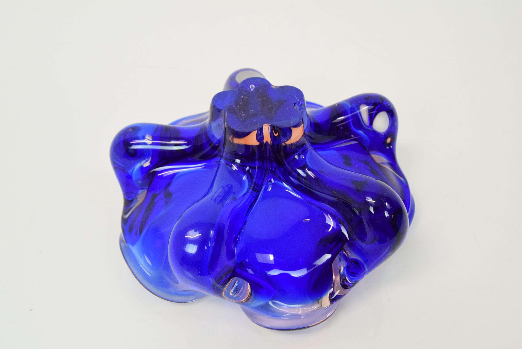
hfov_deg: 53.1
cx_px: 261
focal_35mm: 36
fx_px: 522
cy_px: 174
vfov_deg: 36.9
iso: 1600
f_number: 7.1
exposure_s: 1/200
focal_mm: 24
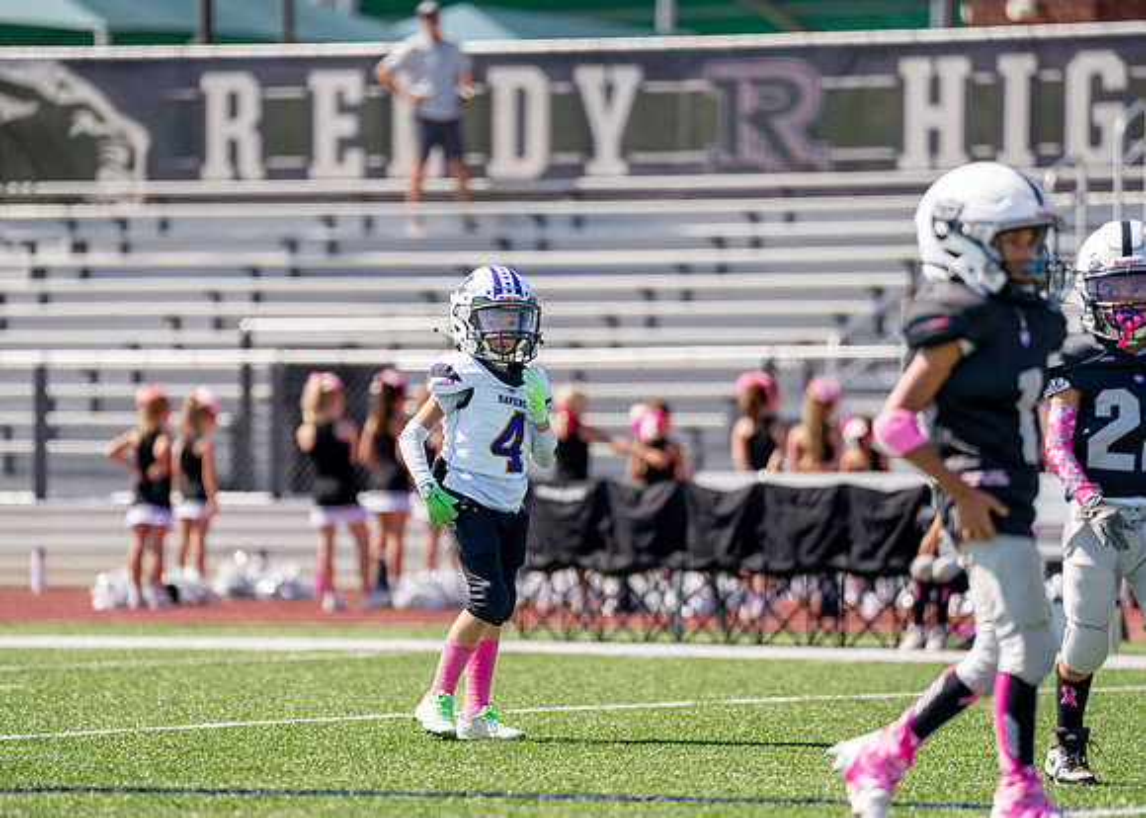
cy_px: 447
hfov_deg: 8.3
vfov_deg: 5.9
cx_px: 515
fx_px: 7944
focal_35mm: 244
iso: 200
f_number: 2.8
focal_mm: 200
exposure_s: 1/4000
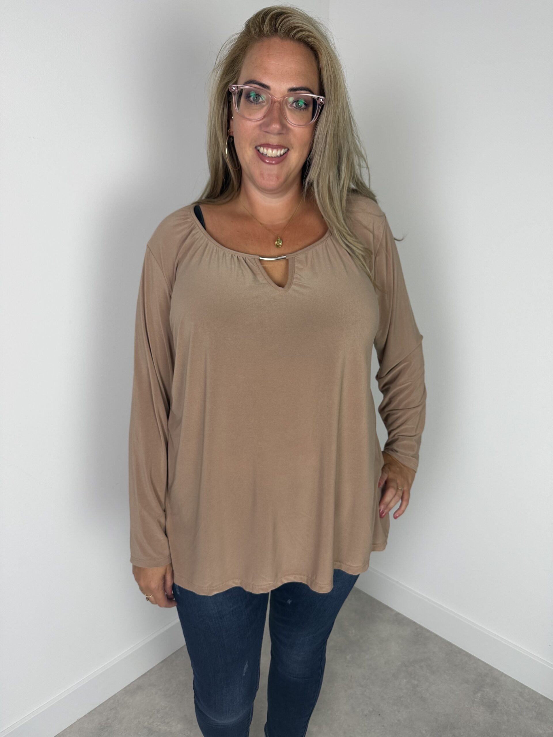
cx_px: 276
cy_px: 368
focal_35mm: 24
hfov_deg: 56.8
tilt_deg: -17.3
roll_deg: -0.9
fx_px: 511
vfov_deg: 71.6
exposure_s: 1/100
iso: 80
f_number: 1.78
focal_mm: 6.76
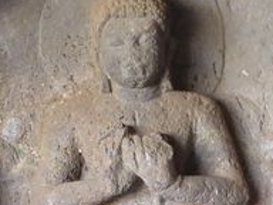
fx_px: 820
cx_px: 181
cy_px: 151
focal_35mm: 104
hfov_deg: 18.8
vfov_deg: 14.2
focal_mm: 4.3
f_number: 3.3
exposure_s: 1/20
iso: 400
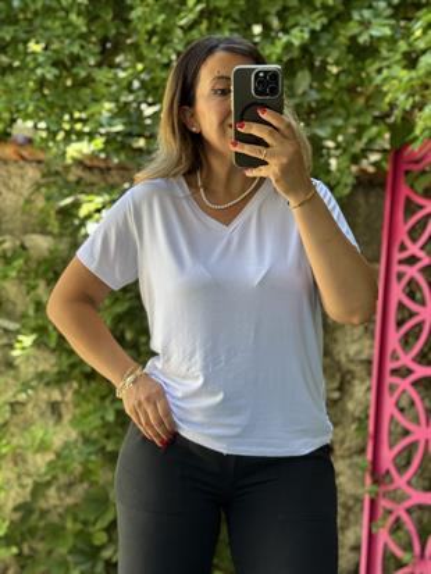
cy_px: 287
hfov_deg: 30.3
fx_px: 796
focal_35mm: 48
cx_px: 216
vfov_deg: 39.6
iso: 64
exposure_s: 1/121
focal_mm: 6.76
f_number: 1.78
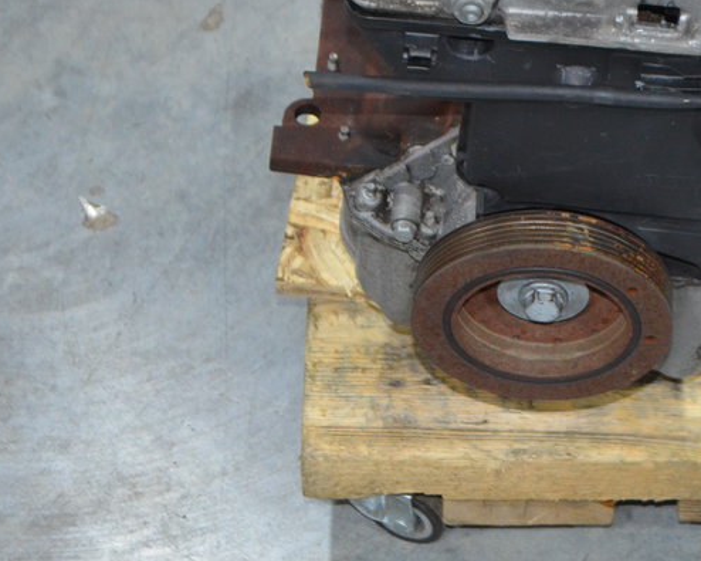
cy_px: 112
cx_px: 509
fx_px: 2780
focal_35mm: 134
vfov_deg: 11.5
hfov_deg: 14.3
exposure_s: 1/60
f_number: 5.3
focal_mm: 46
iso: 1600
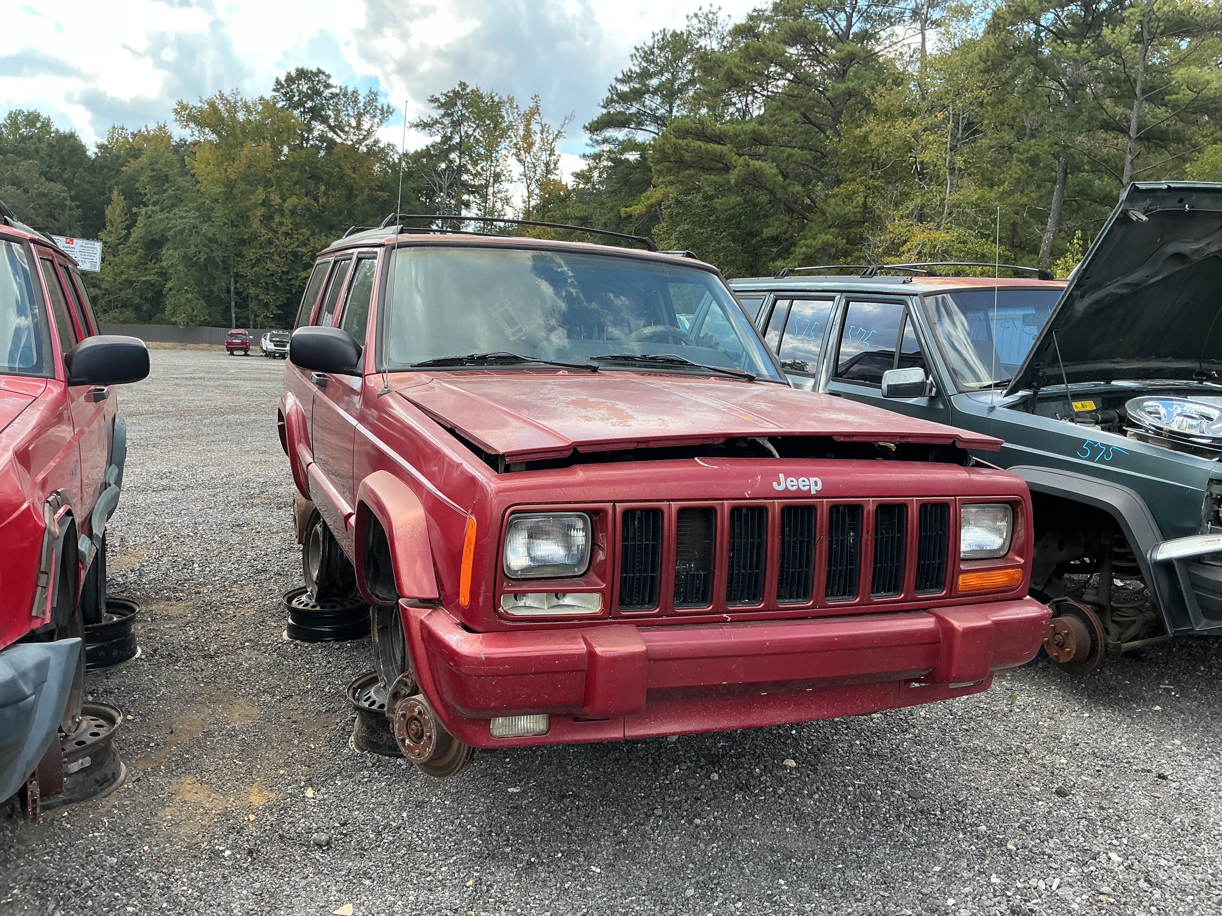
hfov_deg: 61.7
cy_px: 458
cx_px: 611
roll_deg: -4.4
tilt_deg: -5.2
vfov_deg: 48.2
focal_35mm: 29
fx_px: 1024
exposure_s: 1/340
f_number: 1.8
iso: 25
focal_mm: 3
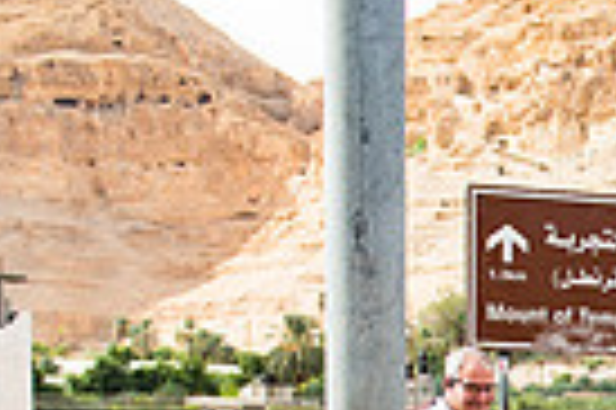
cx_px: 899
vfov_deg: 11.9
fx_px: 1880
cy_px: 615
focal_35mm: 110
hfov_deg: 17.0
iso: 200
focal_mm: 26
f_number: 2.8
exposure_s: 1/2500
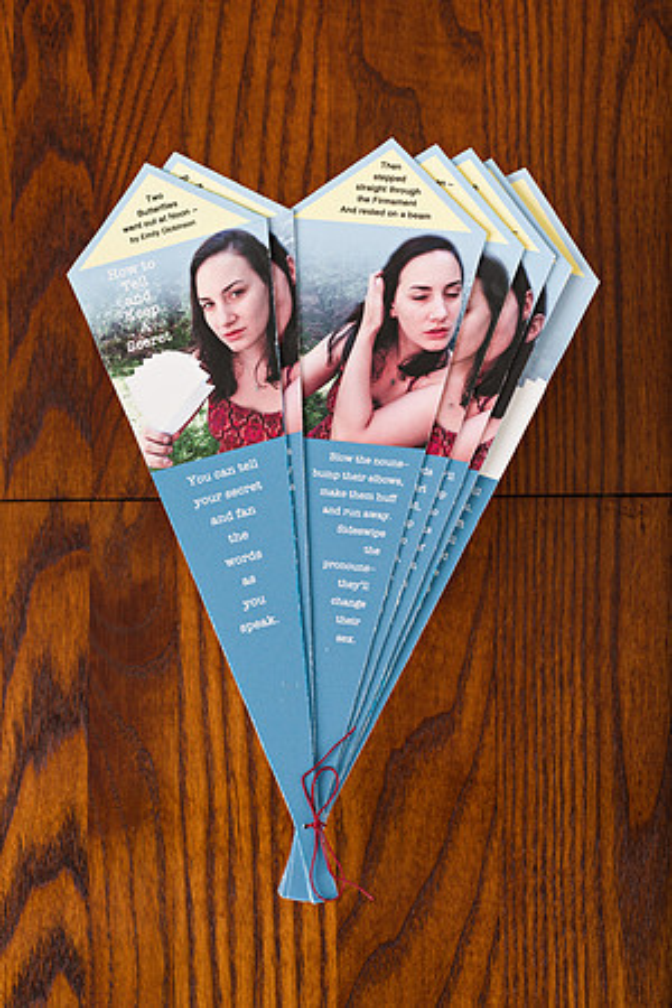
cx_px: 336
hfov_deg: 22.6
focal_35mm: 60
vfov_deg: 33.4
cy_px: 504
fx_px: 1680
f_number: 8
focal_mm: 60
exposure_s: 1/200
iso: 100
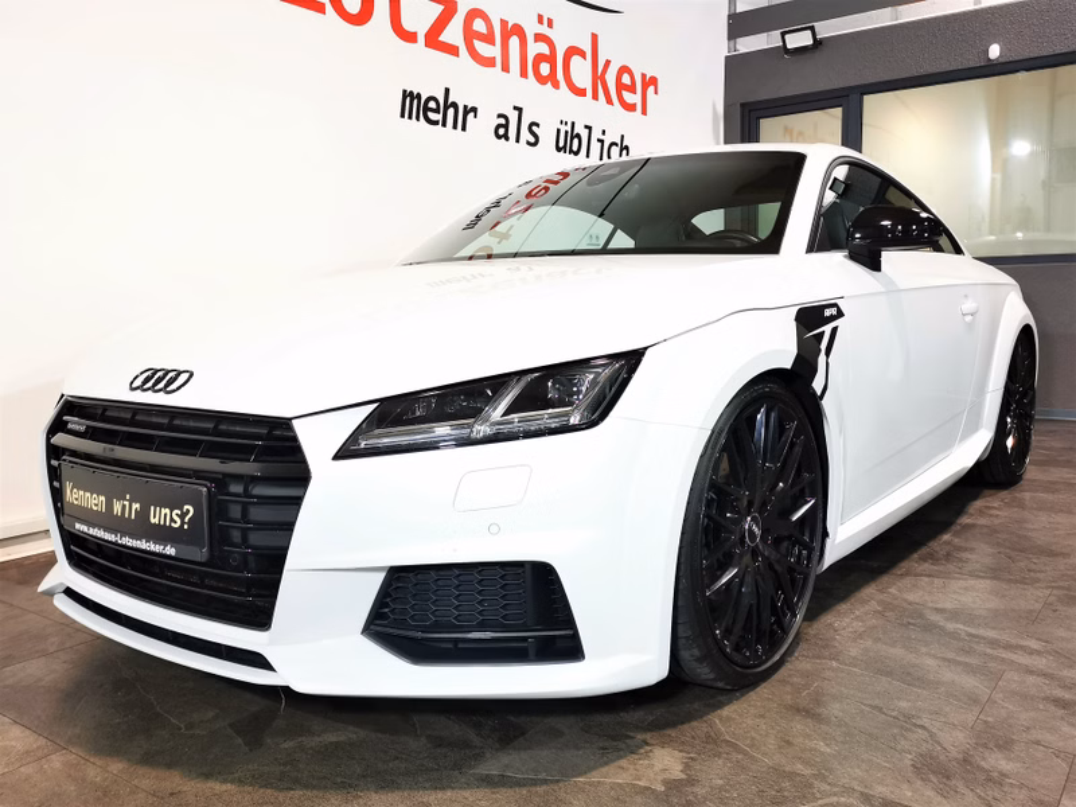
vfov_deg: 48.2
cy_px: 404
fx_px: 901
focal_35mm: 29
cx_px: 538
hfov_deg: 61.7
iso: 250
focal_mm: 5.58
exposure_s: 1/50
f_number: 1.8
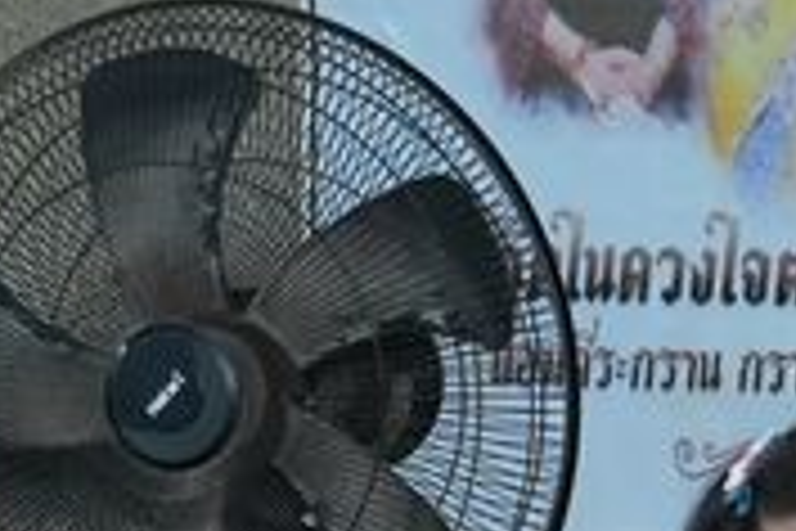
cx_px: 1830
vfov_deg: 3.0
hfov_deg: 4.4
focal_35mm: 458
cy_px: 1415
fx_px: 10126
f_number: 5.6
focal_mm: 54
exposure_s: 1/200
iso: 1000
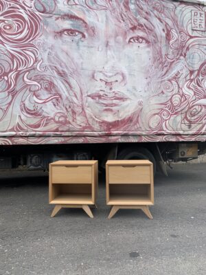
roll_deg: +0.2
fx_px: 206
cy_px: 138
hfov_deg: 53.1
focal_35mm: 26
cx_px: 103
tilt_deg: +3.6
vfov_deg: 67.3
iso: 25
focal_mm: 4.25
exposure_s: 1/894
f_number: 1.8
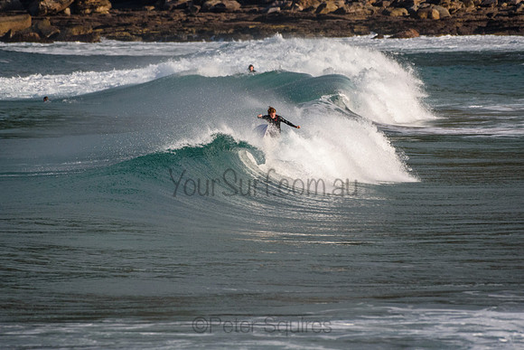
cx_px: 262
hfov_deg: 2.7
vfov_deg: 1.8
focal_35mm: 750
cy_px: 175
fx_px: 10919
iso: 1100
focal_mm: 500
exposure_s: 1/2000
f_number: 5.6
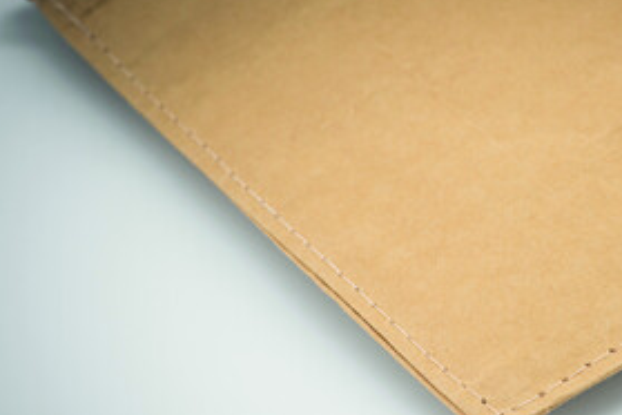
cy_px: 287
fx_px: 3110
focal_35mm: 180
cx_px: 515
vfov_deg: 7.6
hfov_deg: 11.4
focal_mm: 105
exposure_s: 1/125
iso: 64
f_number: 16
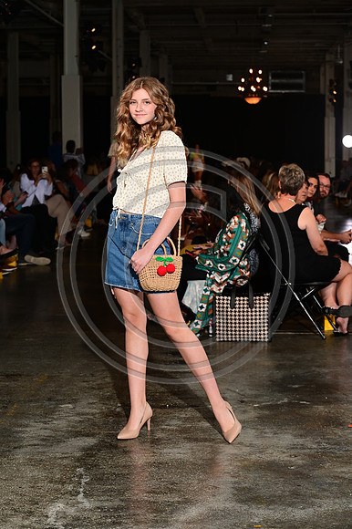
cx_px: 176
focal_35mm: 70
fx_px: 1028
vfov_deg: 28.9
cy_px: 264
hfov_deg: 19.4
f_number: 6.3
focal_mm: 70
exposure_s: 1/160
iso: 1000
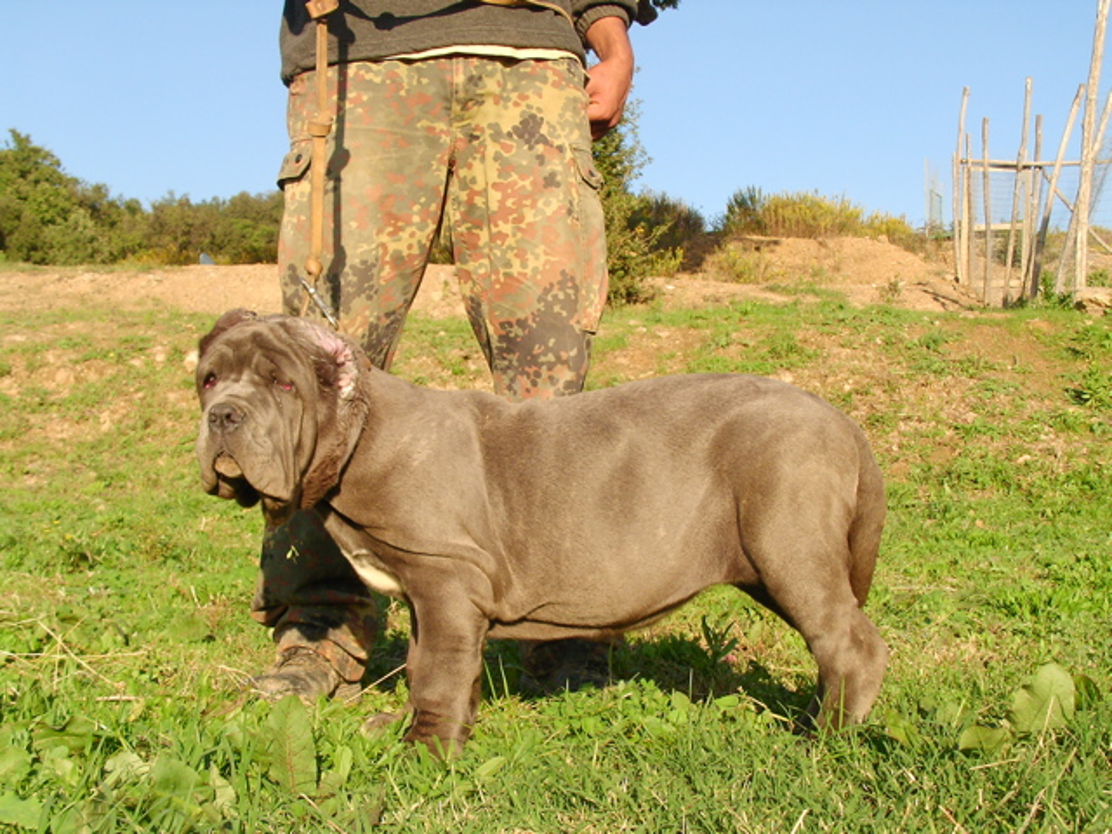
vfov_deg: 29.7
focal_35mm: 49
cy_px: 417
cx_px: 556
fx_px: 1574
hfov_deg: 38.9
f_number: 4.6
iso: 50
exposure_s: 1/320
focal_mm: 7.5
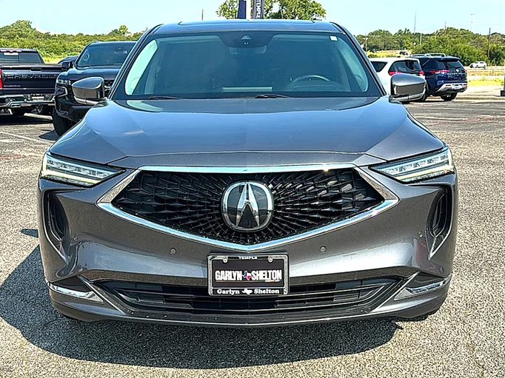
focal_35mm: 38
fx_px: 554
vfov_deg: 37.7
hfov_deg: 49.0
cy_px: 193
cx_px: 252
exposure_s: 1/3165
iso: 80
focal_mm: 6.86
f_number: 1.78
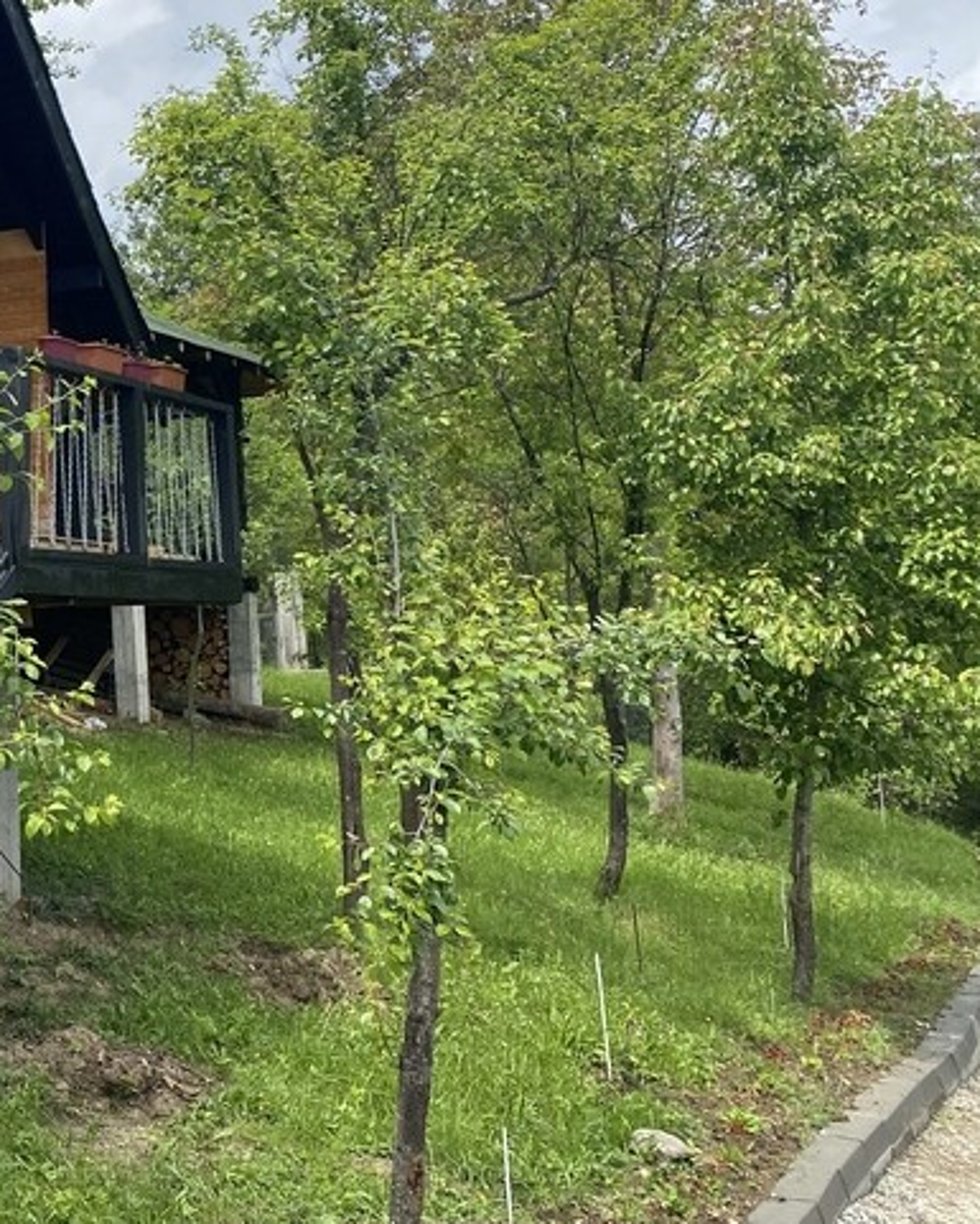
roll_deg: +0.6
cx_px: -300
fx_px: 1957
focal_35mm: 54
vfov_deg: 34.1
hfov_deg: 24.5
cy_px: 326
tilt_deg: +11.3
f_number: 1.8
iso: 32
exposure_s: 1/2315
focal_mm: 4.25
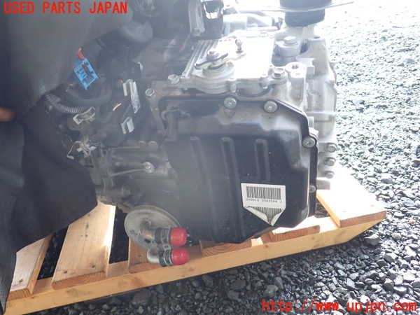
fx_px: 364
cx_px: 210
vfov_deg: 46.8
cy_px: 158
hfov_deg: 60.0
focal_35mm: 30
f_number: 2.3
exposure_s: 1/60
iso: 200
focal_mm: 5.4
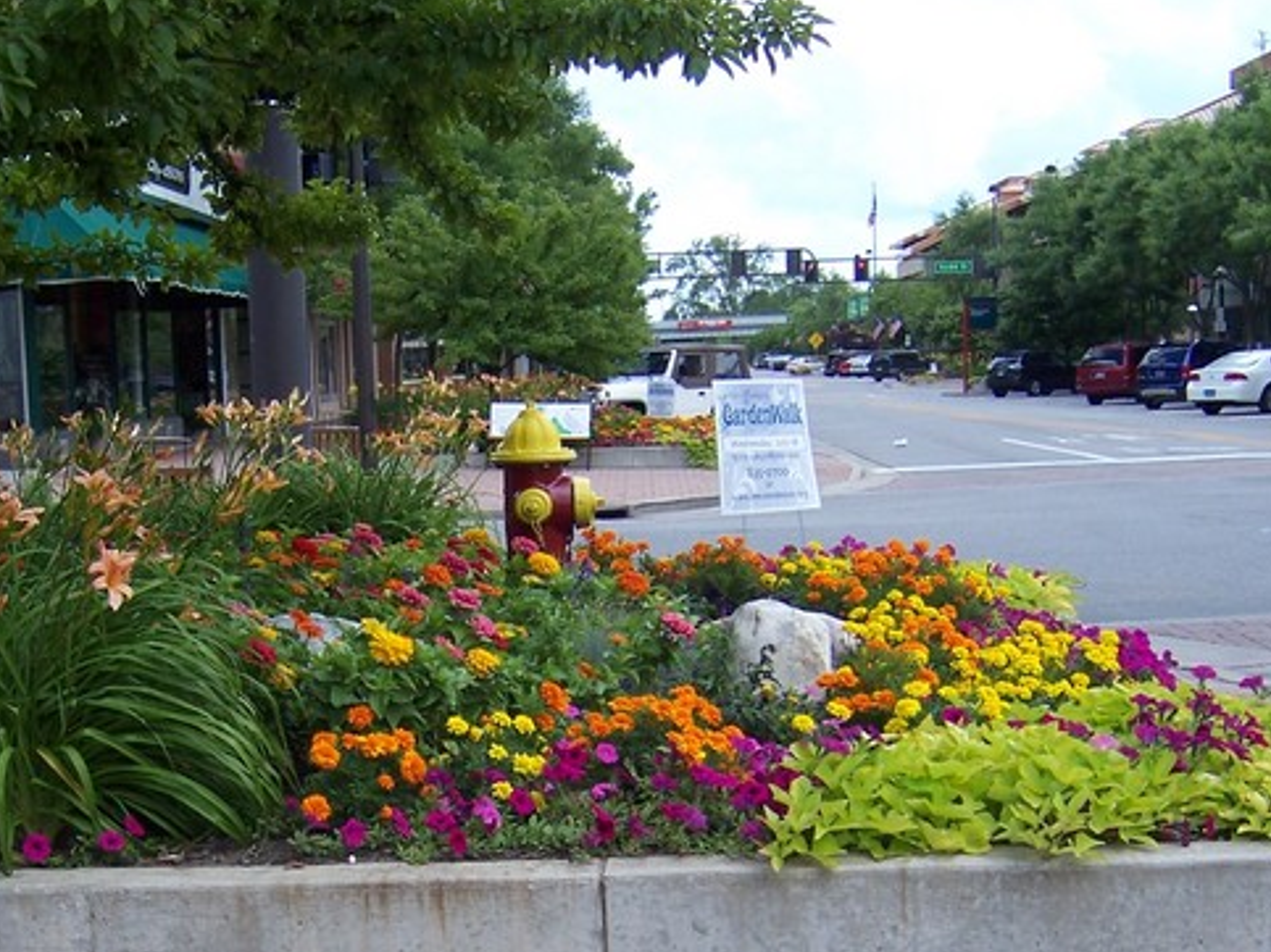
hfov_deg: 31.5
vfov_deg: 23.7
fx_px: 2239
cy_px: 750
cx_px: 470
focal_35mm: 61
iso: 80
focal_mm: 6.2
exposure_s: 1/400
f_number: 2.8
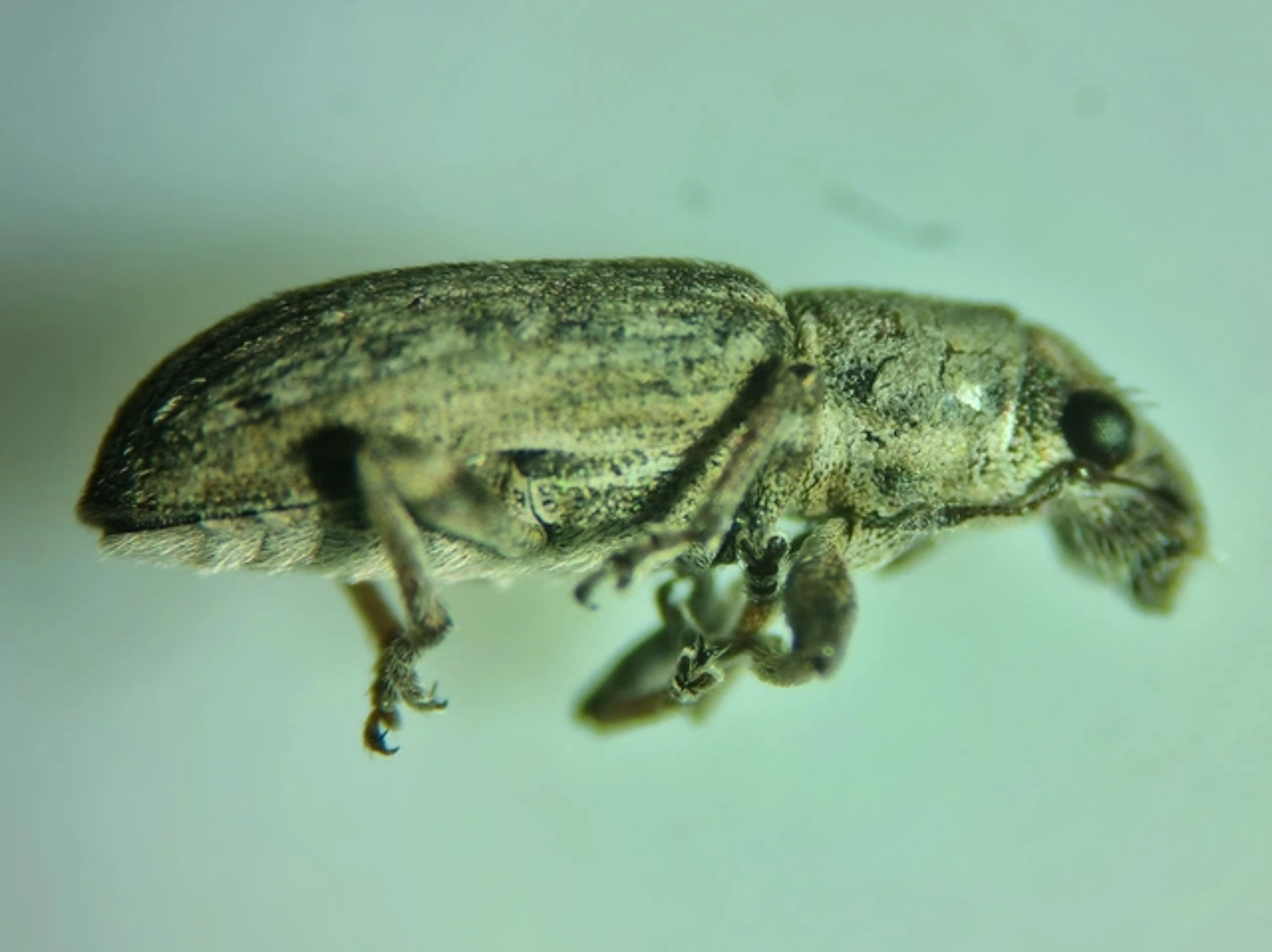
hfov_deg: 65.4
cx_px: 636
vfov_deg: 51.3
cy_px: 476
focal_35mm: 27
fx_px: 991
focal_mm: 5.9
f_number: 2
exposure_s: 1/50
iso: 25
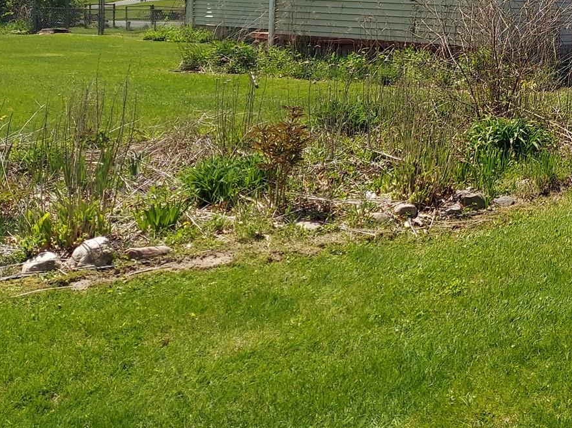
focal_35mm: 56
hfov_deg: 30.8
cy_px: 7
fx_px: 925
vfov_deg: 24.9
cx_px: 623
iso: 50
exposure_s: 1/1420
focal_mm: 5.23
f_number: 1.8
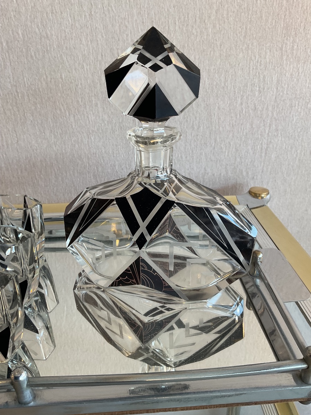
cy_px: 208
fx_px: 347
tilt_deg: -22.6
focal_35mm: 29
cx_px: 156
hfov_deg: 48.2
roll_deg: +1.3
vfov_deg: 61.7
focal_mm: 3
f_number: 1.8
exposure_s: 1/100
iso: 40
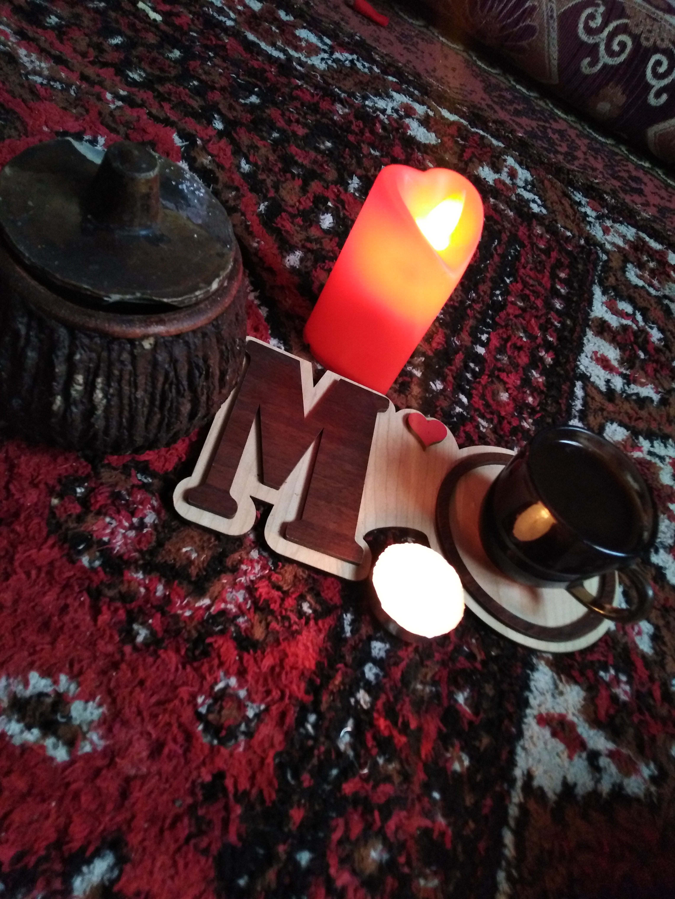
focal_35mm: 25
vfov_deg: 69.4
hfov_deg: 54.9
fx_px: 650
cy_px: 450
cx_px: 338
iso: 738
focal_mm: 3.37
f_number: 2.2
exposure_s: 1/16.7
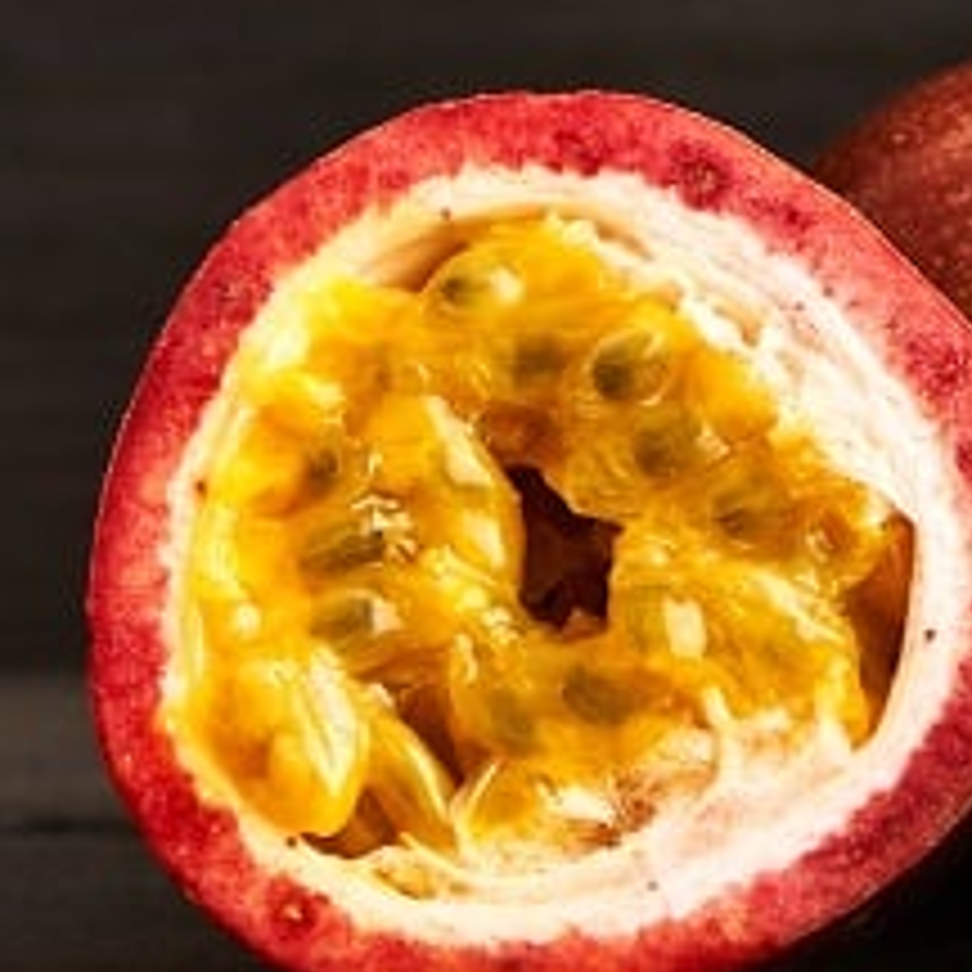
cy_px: 364
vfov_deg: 7.1
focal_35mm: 248
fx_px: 7879
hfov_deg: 7.0
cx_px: 1012
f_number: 13
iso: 100
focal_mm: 105
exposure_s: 1/160
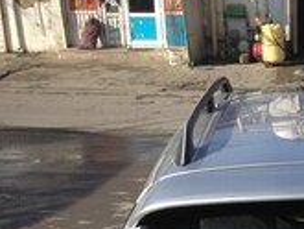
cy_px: 371
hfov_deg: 19.0
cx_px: 341
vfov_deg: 13.8
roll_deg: -0.4
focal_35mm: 99
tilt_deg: -27.8
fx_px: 870
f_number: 2.4
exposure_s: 1/1232
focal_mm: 4.12
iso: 50
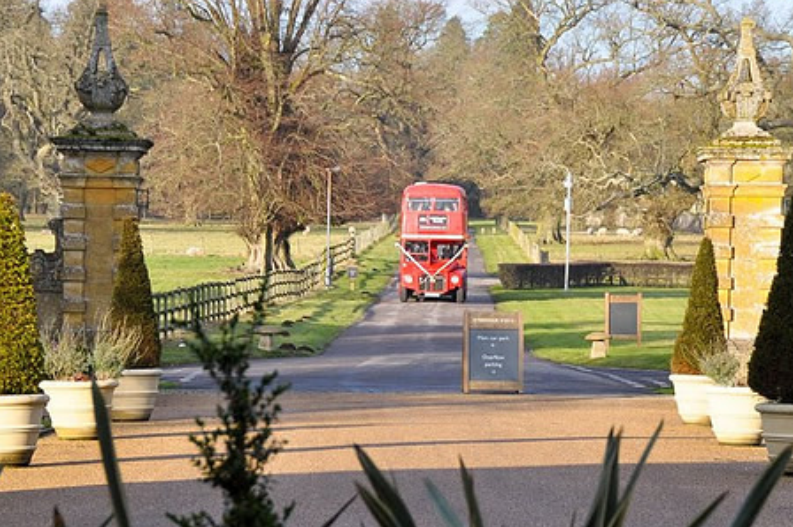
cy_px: 302
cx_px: 412
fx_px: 3206
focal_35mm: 146
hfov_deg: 14.1
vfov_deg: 9.4
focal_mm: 75
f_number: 7.1
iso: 500
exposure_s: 1/800
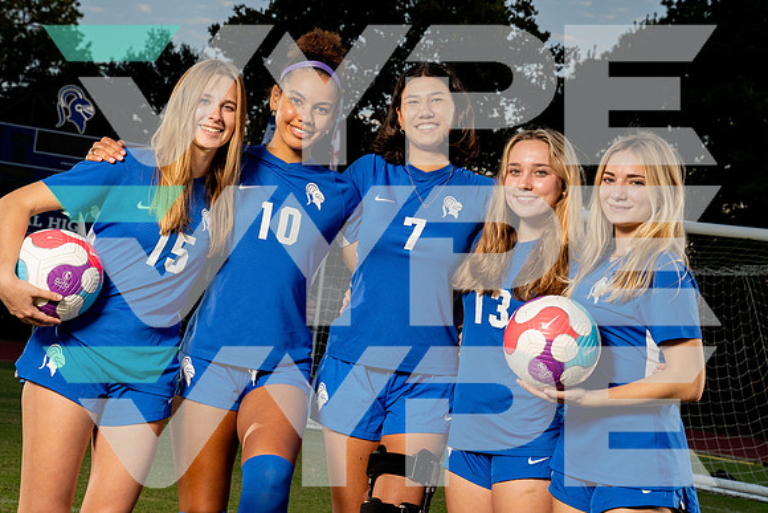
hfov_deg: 32.4
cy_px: 256
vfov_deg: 21.9
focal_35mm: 62
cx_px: 384
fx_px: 1323
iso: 500
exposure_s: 1/250
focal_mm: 62
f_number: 8
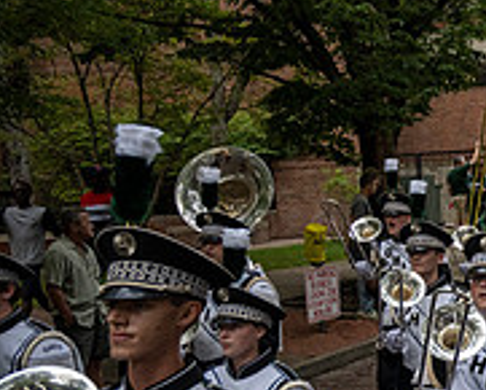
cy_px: 241
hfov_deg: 21.3
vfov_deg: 21.2
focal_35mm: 72
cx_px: 771
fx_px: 1036
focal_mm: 24
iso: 800
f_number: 4
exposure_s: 1/1600
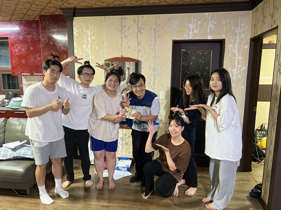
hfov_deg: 67.3
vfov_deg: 53.1
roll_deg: +0.3
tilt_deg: -7.7
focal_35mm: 26
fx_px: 211
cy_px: 105
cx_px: 140
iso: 400
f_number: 1.5
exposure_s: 1/40
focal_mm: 5.7
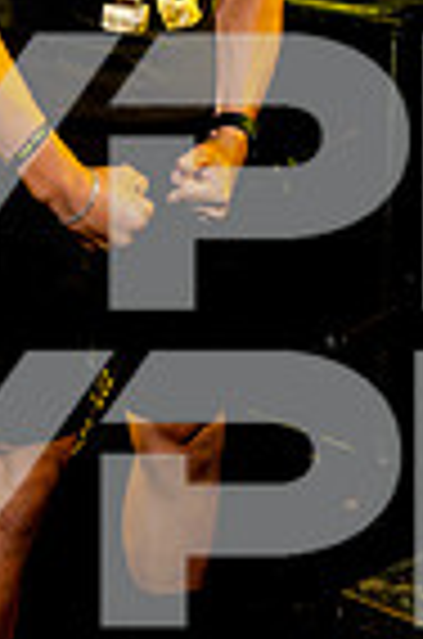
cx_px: 58
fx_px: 1913
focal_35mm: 108
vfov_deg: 18.9
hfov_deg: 12.5
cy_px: 176
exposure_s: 1/250
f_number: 8
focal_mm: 34
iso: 250
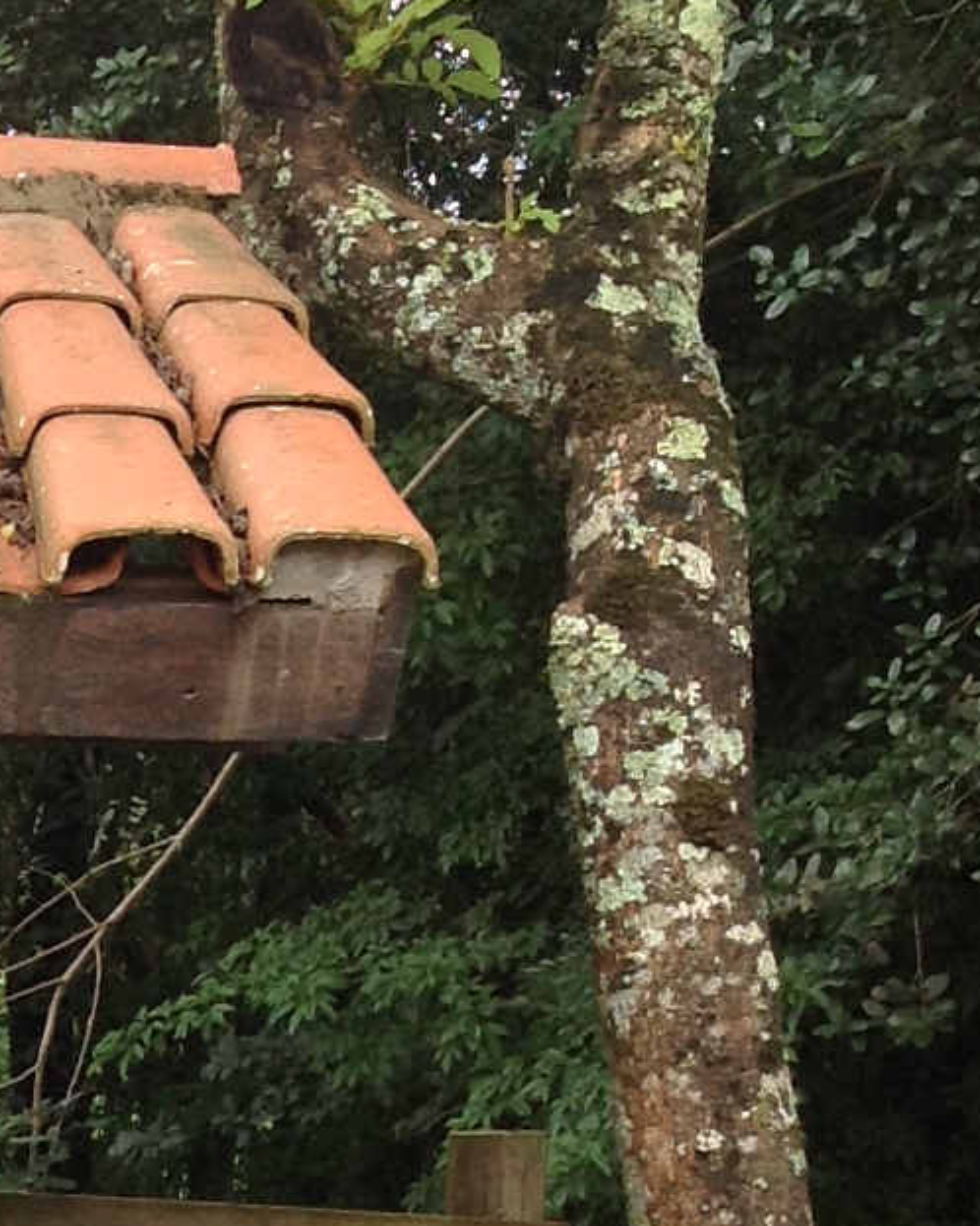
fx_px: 5151
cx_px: -817
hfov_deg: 10.2
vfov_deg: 13.0
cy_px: 1712
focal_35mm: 142
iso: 50
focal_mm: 4.28
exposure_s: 1/282
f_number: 2.4
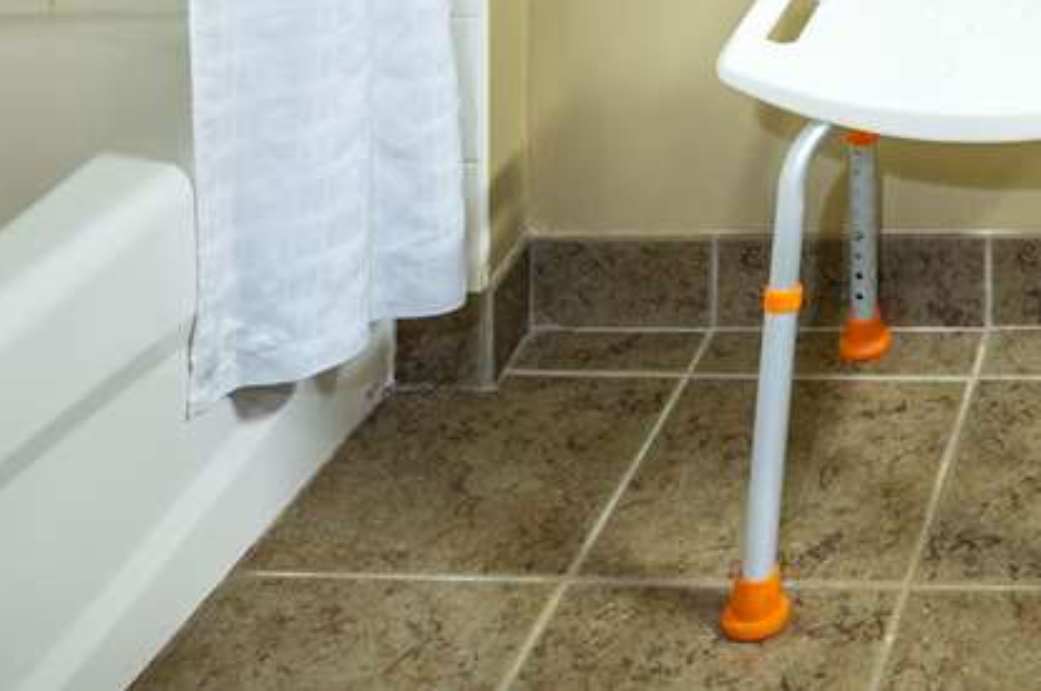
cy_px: -559
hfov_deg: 28.8
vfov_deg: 18.3
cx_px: 1316
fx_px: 1675
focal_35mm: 58
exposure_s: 1/1.25
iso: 160
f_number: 10
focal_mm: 16
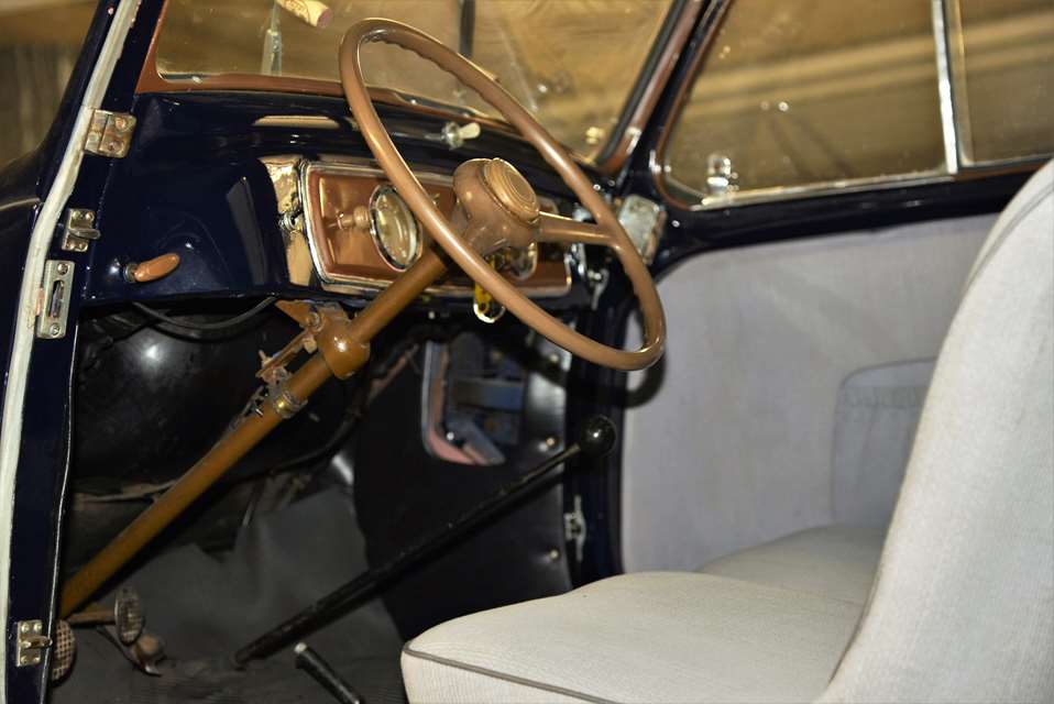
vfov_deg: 24.7
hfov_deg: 36.2
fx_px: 1611
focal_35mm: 55
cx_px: 527
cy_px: 352
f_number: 4
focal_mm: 55
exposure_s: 1/60
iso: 800
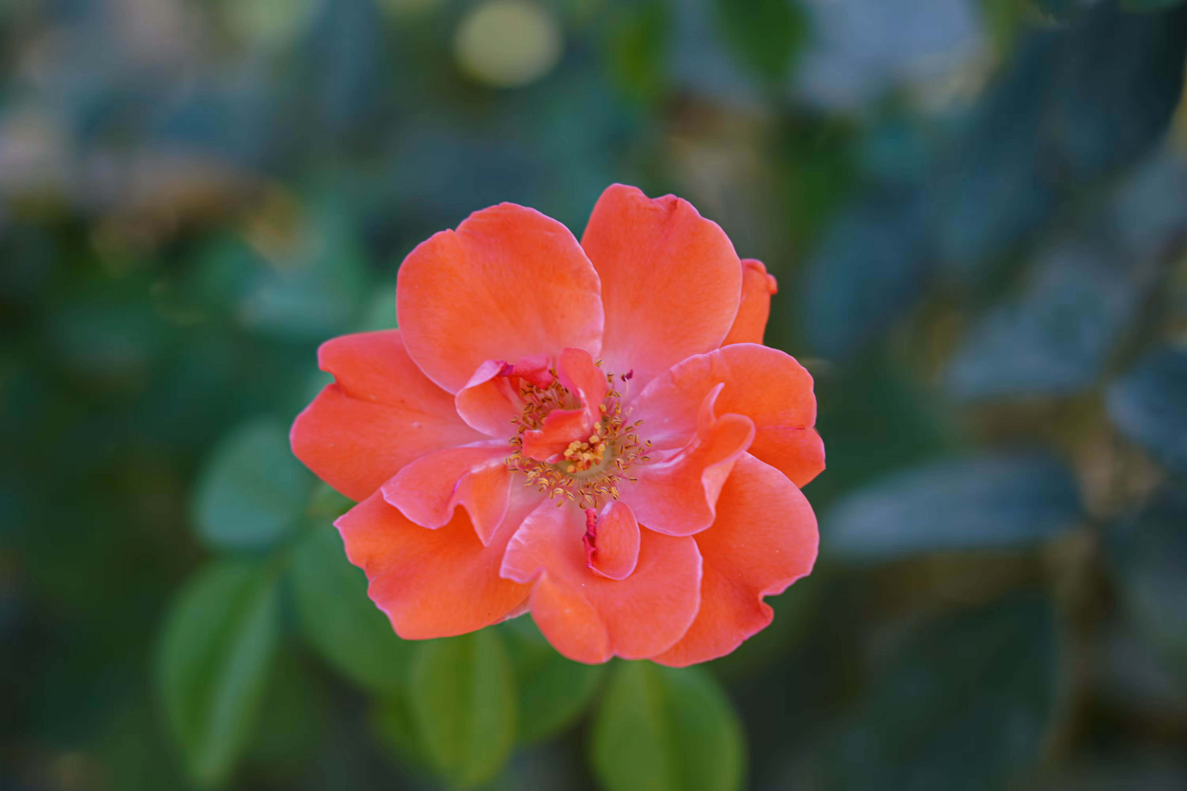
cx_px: 594
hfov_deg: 19.5
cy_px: 396
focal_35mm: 105
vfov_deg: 13.0
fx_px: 3462
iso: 100
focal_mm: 105
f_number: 4.5
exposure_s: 1/80
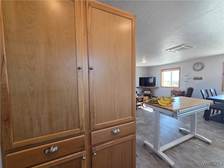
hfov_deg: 106.2
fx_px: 84
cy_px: 84
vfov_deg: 89.9
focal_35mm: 13
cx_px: 112
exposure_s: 1/120
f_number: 2.2
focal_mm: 2.2
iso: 80
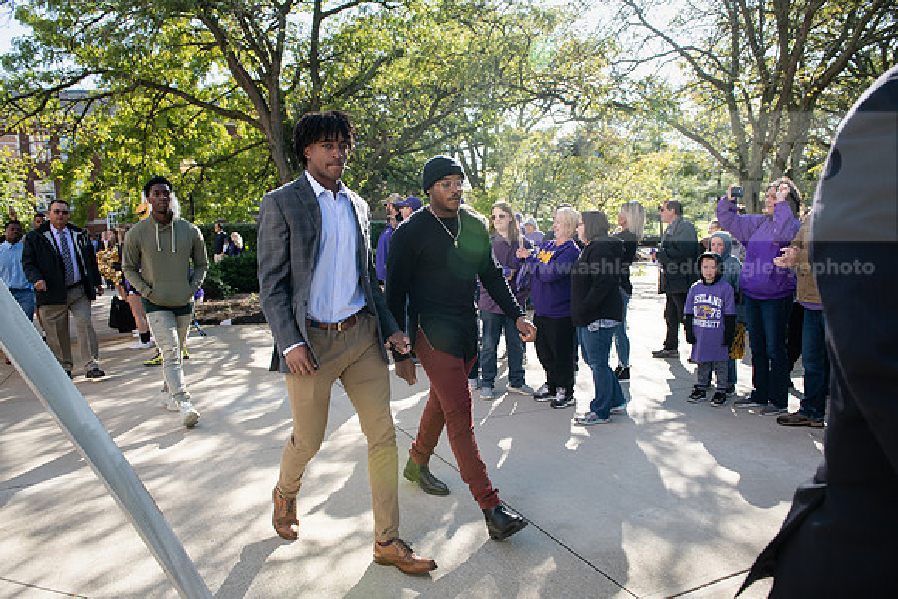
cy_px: 300
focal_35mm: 26
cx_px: 449
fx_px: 649
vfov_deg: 49.6
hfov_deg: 69.4
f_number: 6.3
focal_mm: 26
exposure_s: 1/500
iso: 400
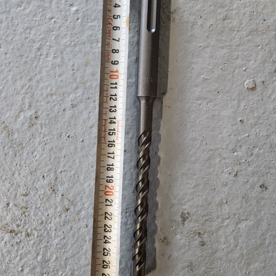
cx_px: 142
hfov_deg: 57.3
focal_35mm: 28
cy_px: 119
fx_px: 253
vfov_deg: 57.1
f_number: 1.8
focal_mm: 5.4
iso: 1000
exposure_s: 1/100
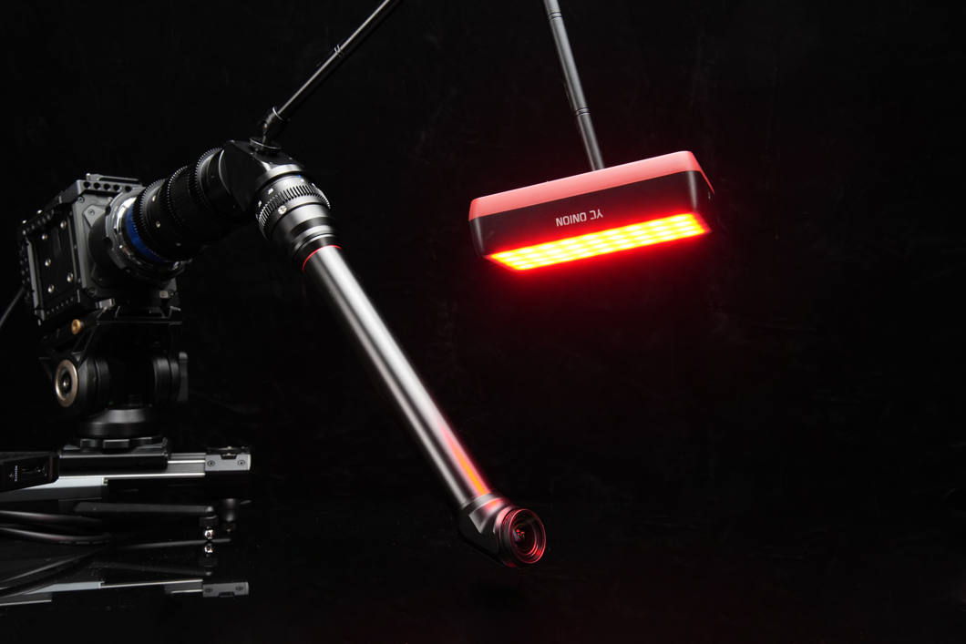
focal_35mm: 40
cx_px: 483
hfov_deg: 48.5
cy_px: 322
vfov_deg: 33.4
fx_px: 1073
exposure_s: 1/50
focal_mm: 40
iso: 1250
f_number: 11
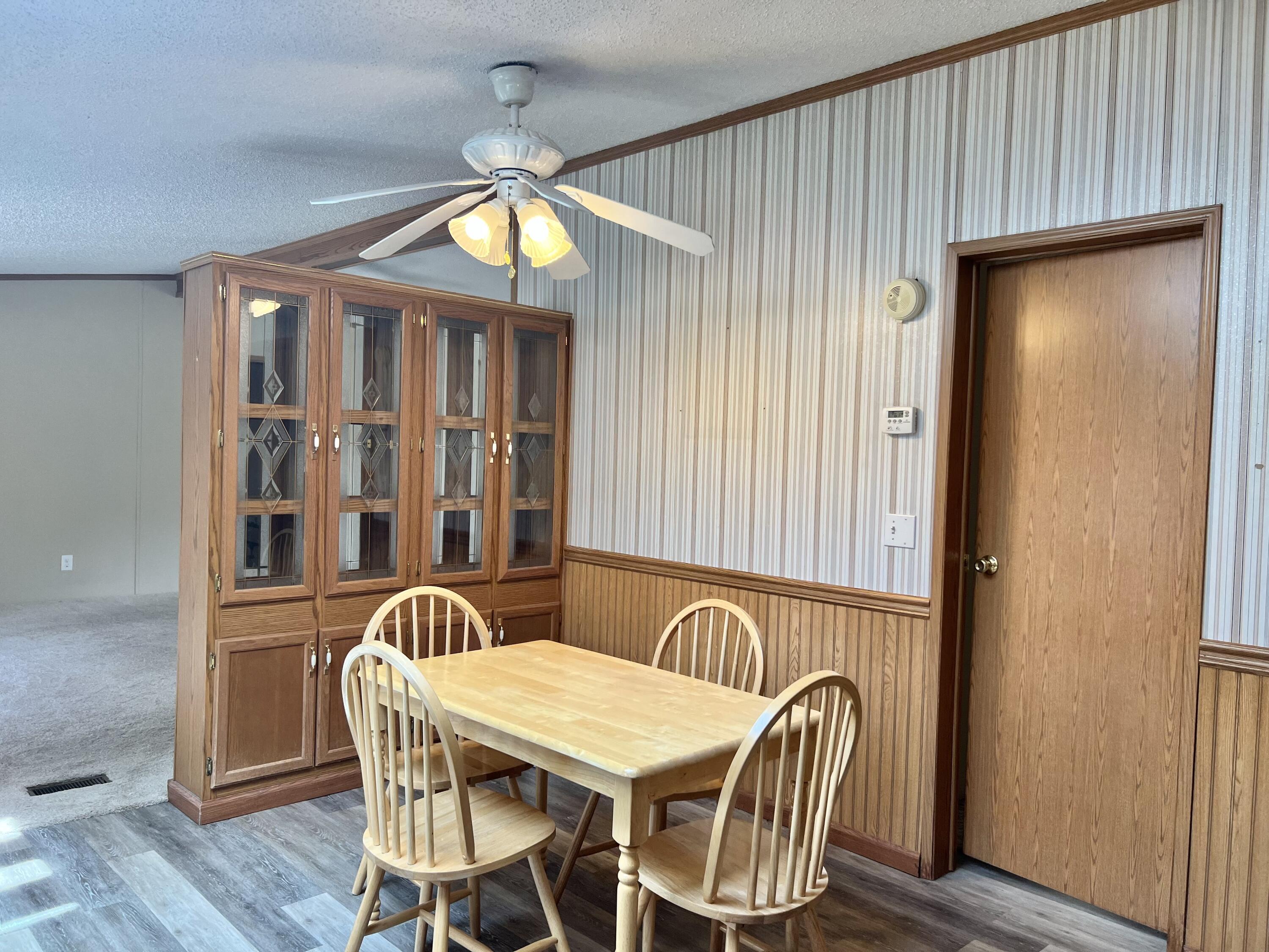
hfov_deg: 67.3
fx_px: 953
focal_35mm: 26
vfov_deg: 53.1
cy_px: 476
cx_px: 634
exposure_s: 1/120
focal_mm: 5.7
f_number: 1.5
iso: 64
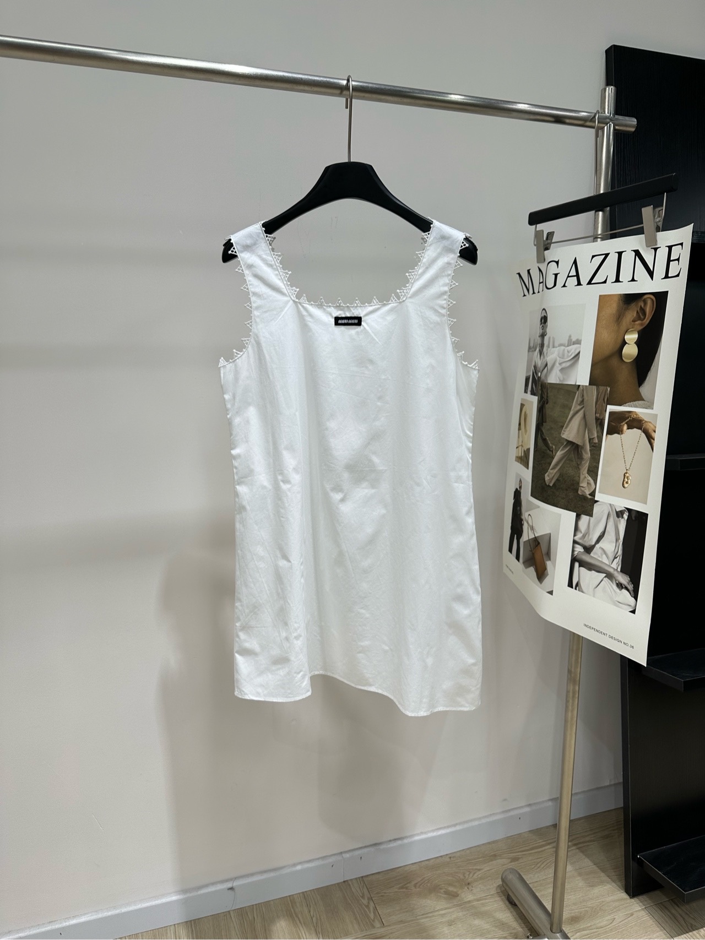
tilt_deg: -10.6
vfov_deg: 71.6
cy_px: 470
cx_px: 352
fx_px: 652
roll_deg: -0.3
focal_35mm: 24
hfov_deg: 56.8
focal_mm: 6.86
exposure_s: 1/242
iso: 80
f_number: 1.78
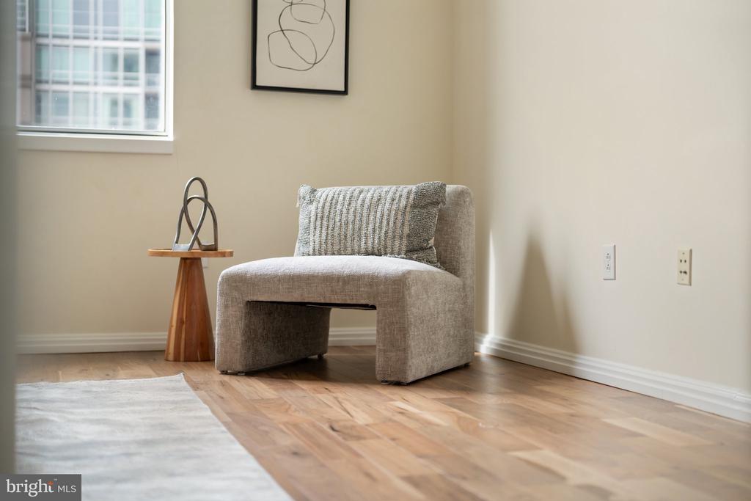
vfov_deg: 27.0
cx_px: 376
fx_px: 1043
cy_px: 250
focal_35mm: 50
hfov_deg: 39.6
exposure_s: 1/640
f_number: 1.4
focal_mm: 50
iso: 250
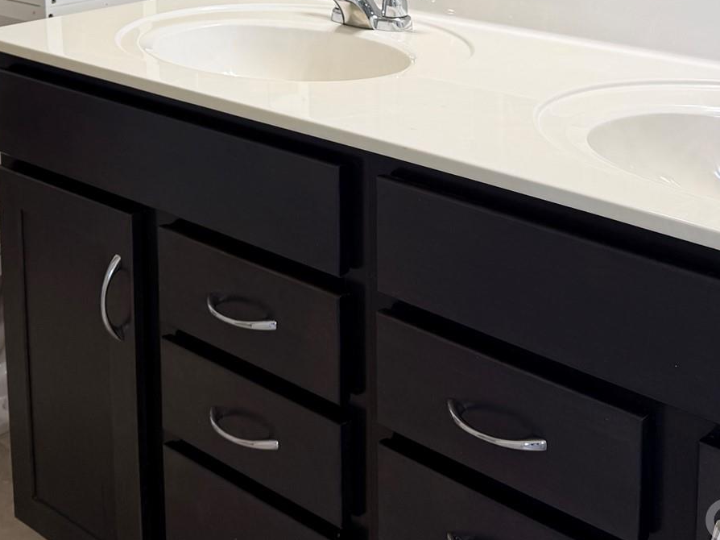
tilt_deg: -10.5
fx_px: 1144
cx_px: 366
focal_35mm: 55
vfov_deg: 24.9
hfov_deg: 34.9
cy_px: -38
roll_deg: +0.2
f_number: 1.78
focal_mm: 6.76
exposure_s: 1/120
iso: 80
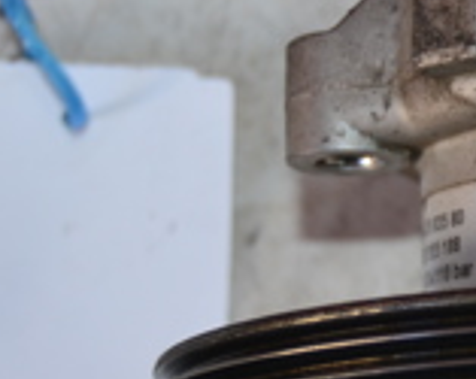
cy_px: 88
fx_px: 2825
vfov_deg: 7.7
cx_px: 728
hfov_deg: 9.4
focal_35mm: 201
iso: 250
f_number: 4.5
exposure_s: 1/60
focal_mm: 35
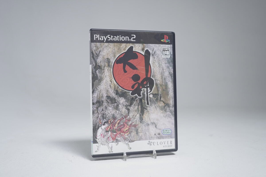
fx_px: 266
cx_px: 133
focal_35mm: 36
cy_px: 88
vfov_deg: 36.9
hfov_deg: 53.1
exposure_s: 1/25
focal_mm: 36
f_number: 5.6
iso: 640
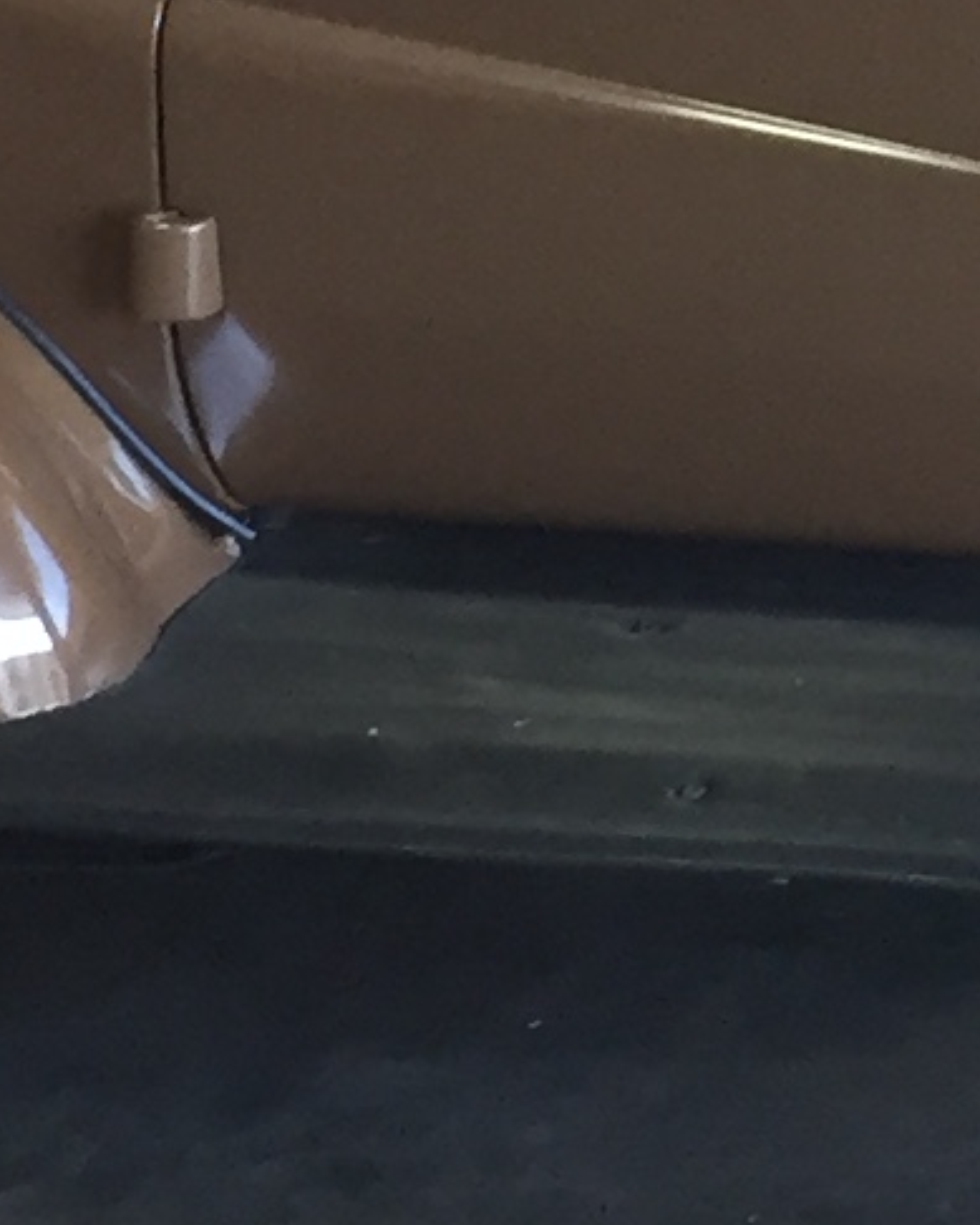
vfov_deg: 10.0
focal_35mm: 190
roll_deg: -0.2
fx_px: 6886
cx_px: 1706
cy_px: -308
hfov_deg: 7.9
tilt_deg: -11.6
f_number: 2.2
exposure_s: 1/33
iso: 100
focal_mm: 4.15
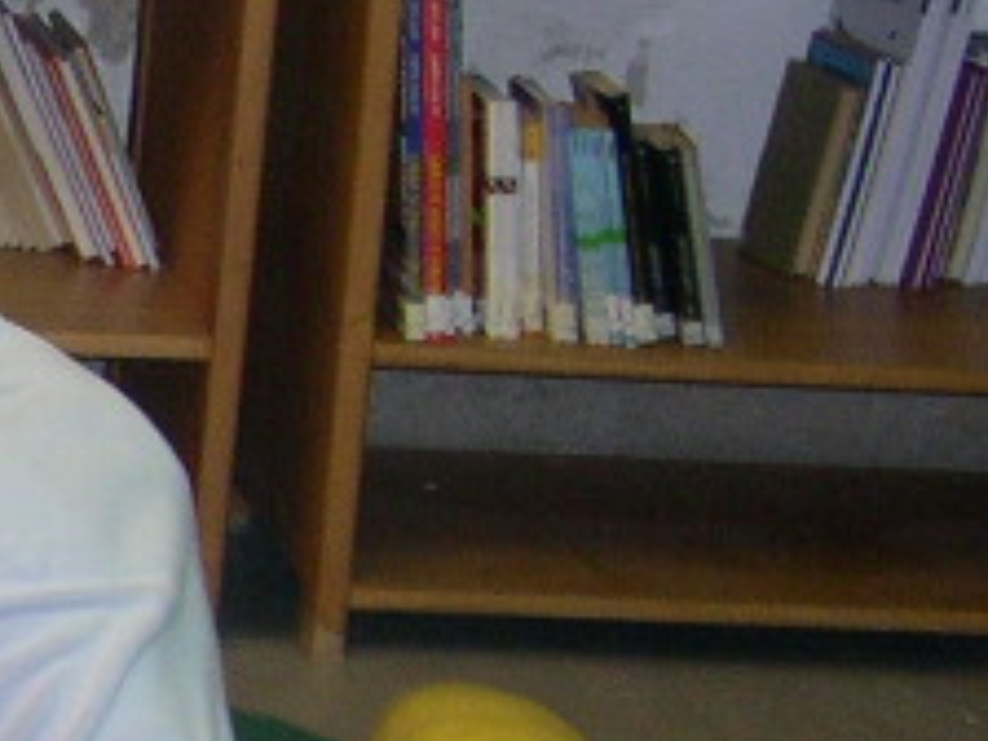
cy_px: 772
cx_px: -1235
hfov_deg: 8.5
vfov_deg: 6.9
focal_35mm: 215
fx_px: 6136
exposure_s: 1/60
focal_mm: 10.1
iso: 260
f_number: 3.1
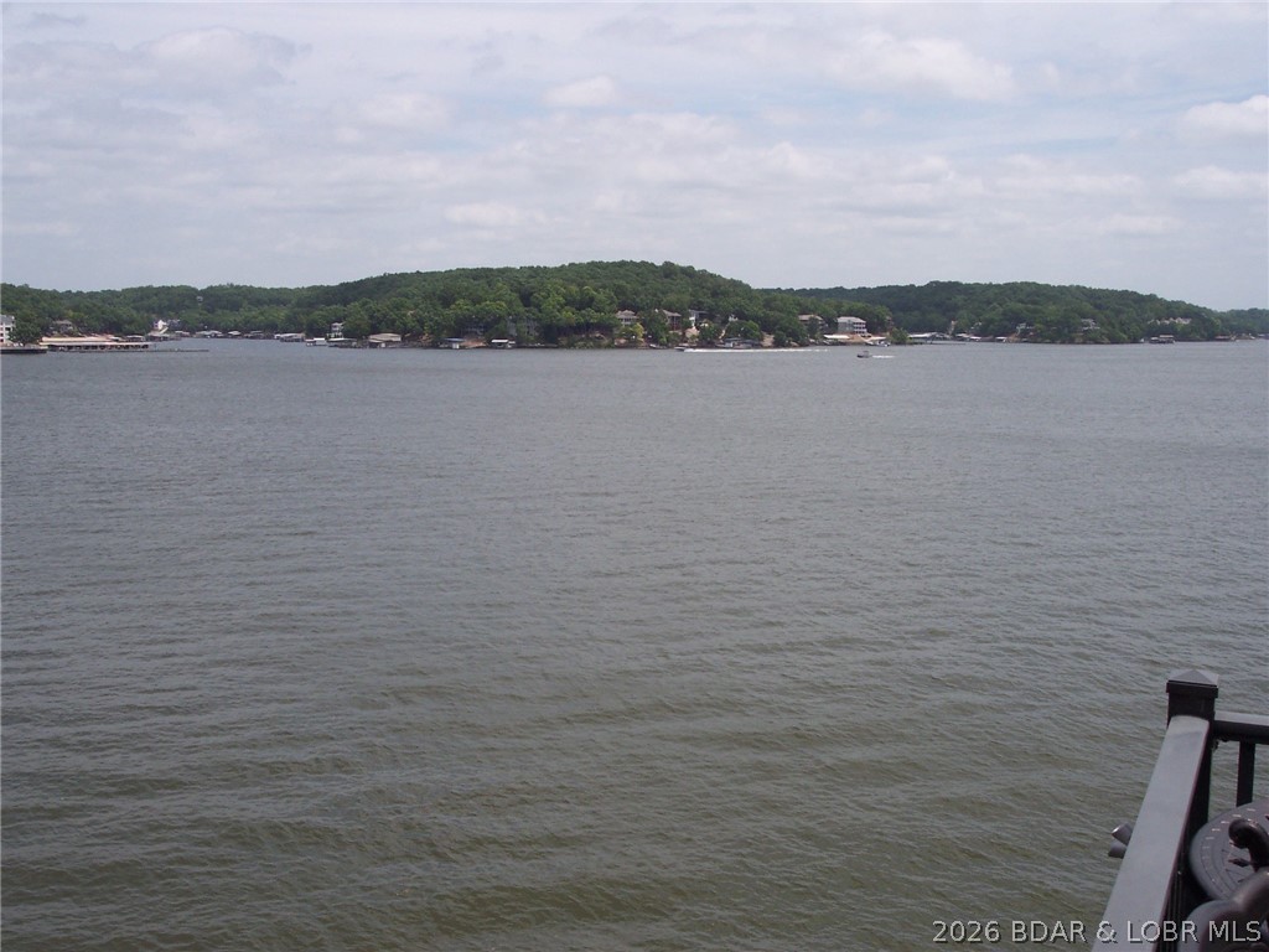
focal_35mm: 38
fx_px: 1393
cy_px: 476
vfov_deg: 37.7
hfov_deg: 49.0
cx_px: 634
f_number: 4.8
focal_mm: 8
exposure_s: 1/1000
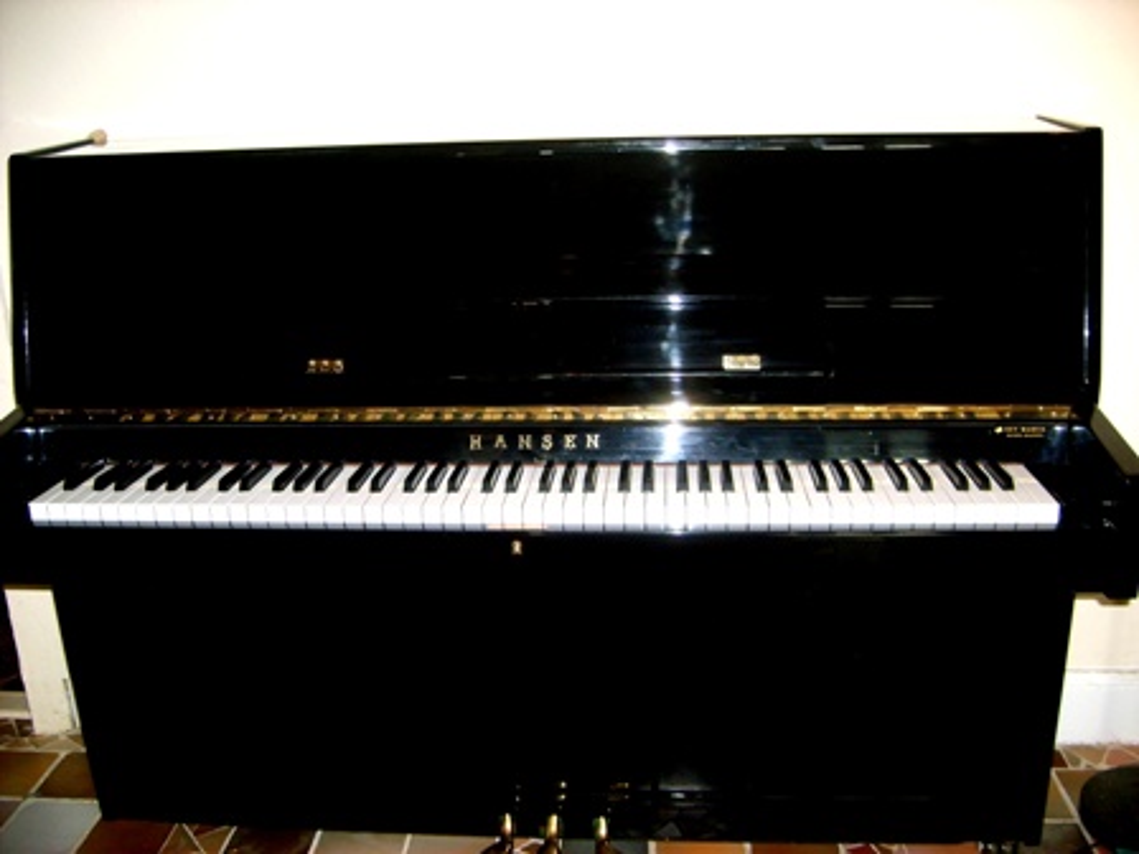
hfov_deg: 52.6
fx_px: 1152
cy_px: 427
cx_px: 570
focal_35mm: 35
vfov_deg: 40.7
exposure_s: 1/30
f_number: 2.8
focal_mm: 5.8
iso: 128
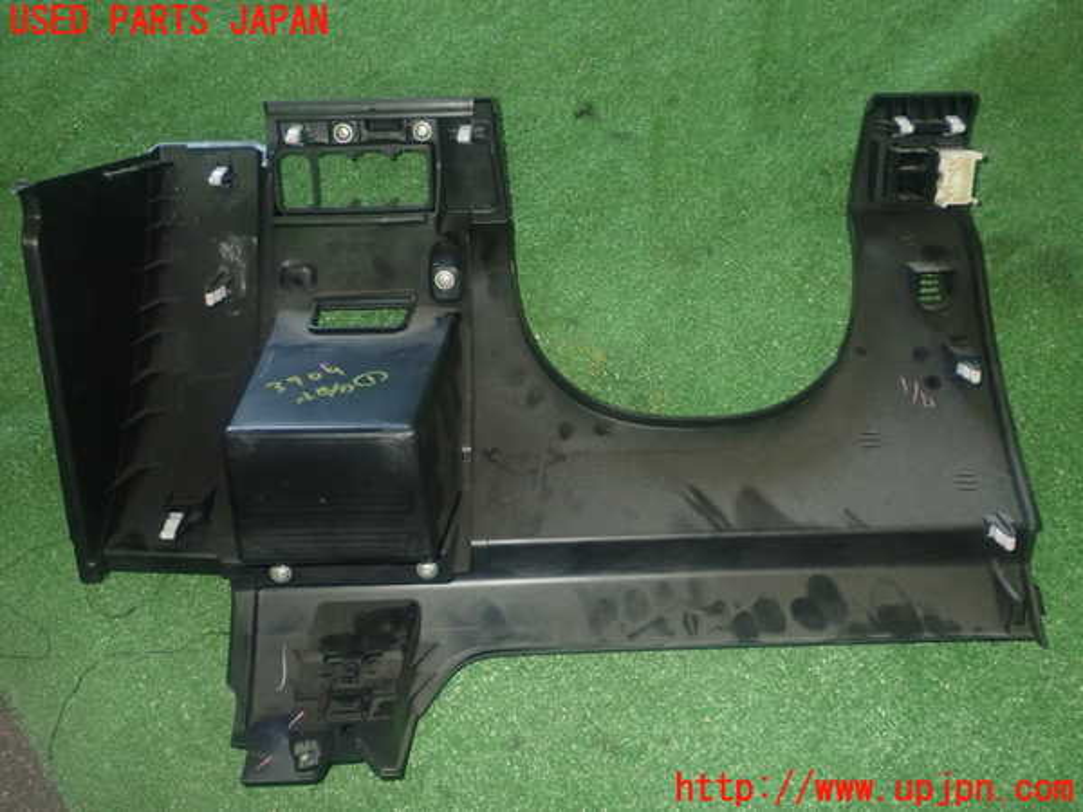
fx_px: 1126
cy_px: 406
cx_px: 542
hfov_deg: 51.4
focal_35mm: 36
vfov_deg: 39.7
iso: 800
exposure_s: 1/40
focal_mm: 6.37
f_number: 7.1
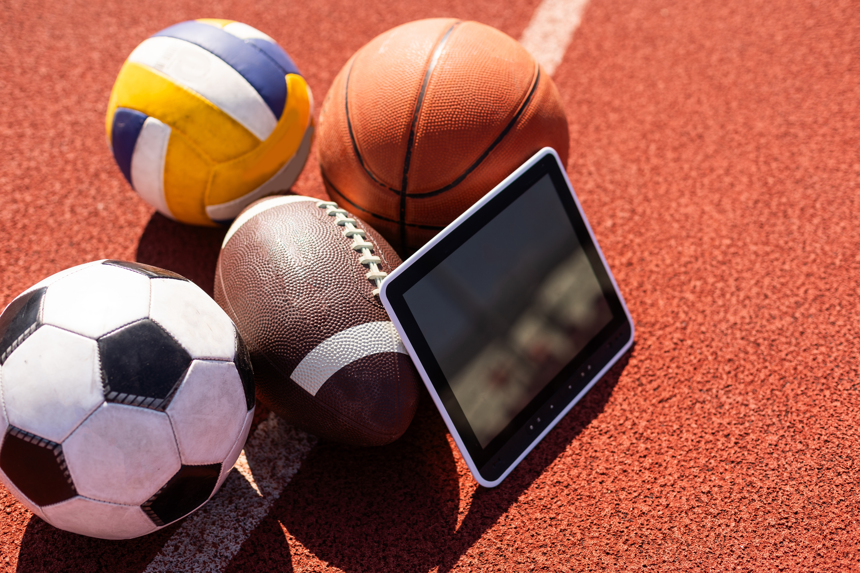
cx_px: 430
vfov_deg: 27.0
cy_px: 286
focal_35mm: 50
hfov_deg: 39.6
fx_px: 1194
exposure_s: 1/1250
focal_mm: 50
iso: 100
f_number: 2.8
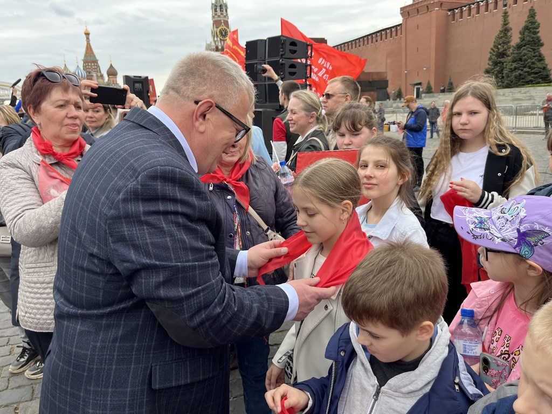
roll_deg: +3.1
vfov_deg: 53.1
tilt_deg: -13.5
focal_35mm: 26
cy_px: 207
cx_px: 276
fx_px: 415
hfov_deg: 67.3
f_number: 1.6
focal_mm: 5.1
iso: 50
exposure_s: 1/751
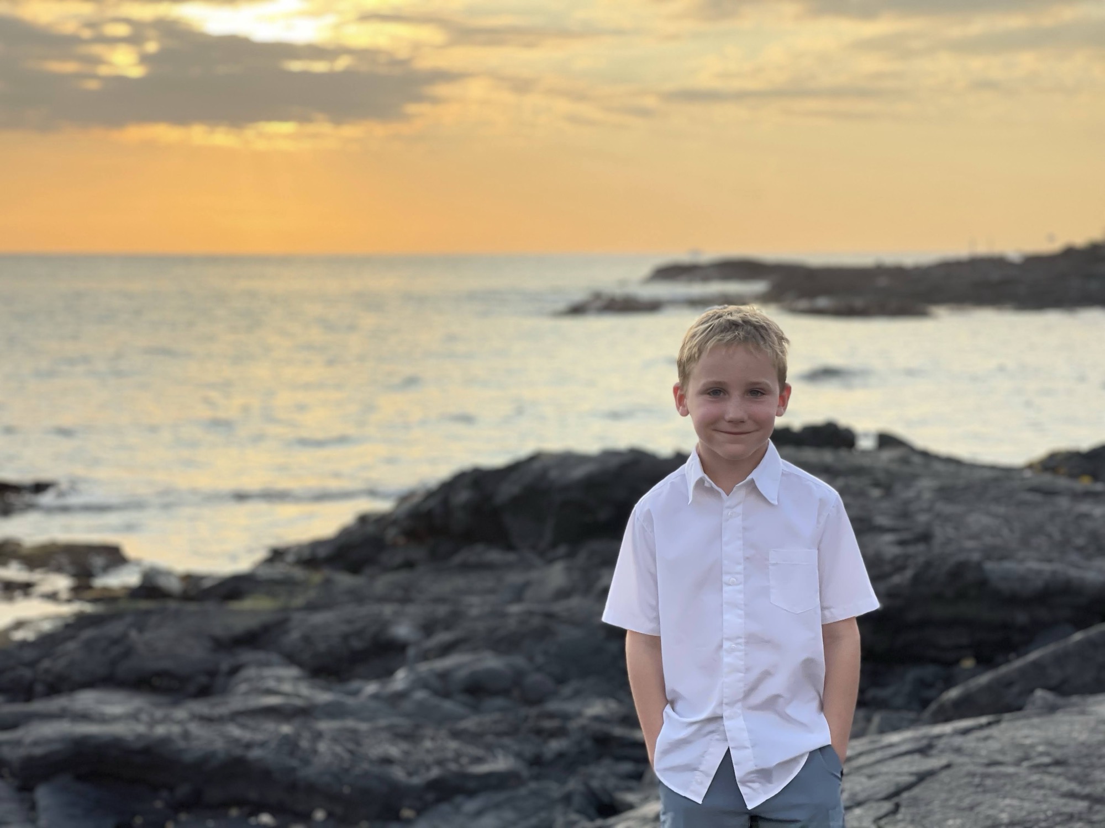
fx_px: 2043
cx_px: 552
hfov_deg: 30.3
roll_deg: +0.4
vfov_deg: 22.9
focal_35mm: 64
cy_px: 414
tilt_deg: -4.8
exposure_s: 1/473
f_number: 2.2
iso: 20
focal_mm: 7.5
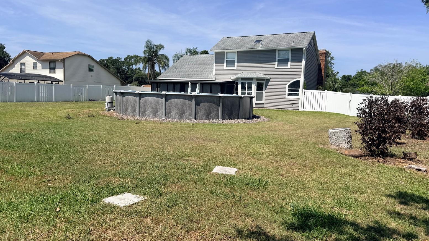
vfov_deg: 42.9
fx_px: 307
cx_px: 212
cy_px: 120
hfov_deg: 69.8
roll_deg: -1.9
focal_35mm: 27
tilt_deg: -4.5
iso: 80
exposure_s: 1/6173
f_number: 1.78
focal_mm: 6.76
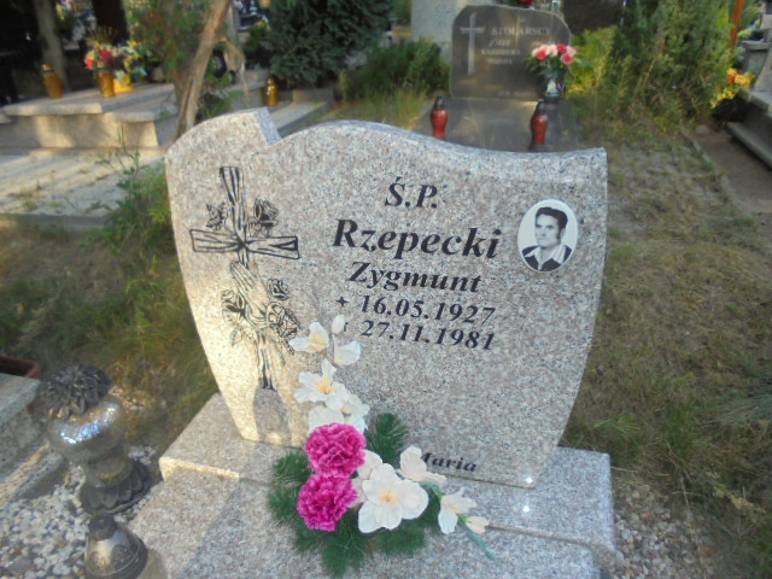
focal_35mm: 26
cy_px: 290
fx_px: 580
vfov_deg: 53.1
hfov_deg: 67.3
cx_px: 386
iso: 100
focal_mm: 4.6
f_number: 3.5
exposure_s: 1/125
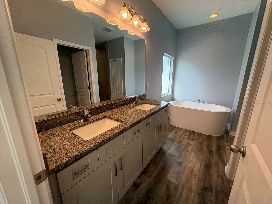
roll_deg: +1.3
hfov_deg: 102.1
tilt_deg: -14.0
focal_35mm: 14
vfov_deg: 85.7
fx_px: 110
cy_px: 102
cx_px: 136
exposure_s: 1/128
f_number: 2.2
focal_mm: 2.22
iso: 80
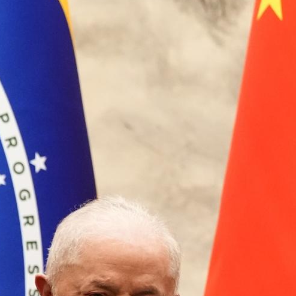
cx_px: 192
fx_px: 9094
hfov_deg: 1.9
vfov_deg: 1.9
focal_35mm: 940
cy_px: 337
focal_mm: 178
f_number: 5.6
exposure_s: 1/250
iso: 3200
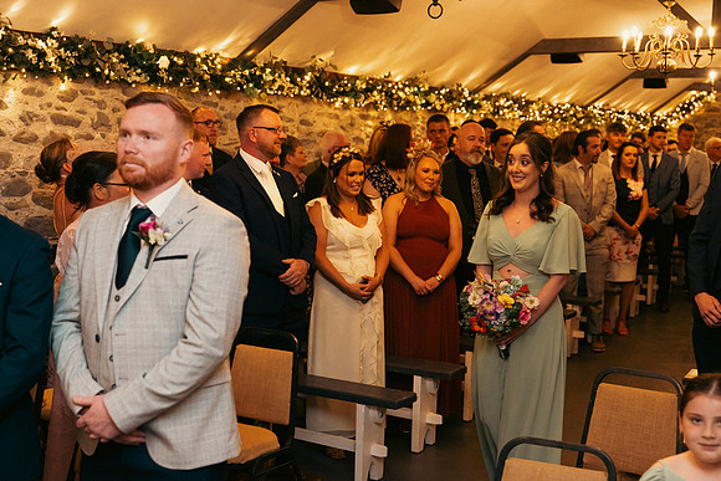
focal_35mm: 47
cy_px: 240
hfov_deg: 41.9
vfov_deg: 28.7
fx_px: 941
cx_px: 360
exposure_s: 1/160
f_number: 3.5
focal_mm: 47
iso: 2500
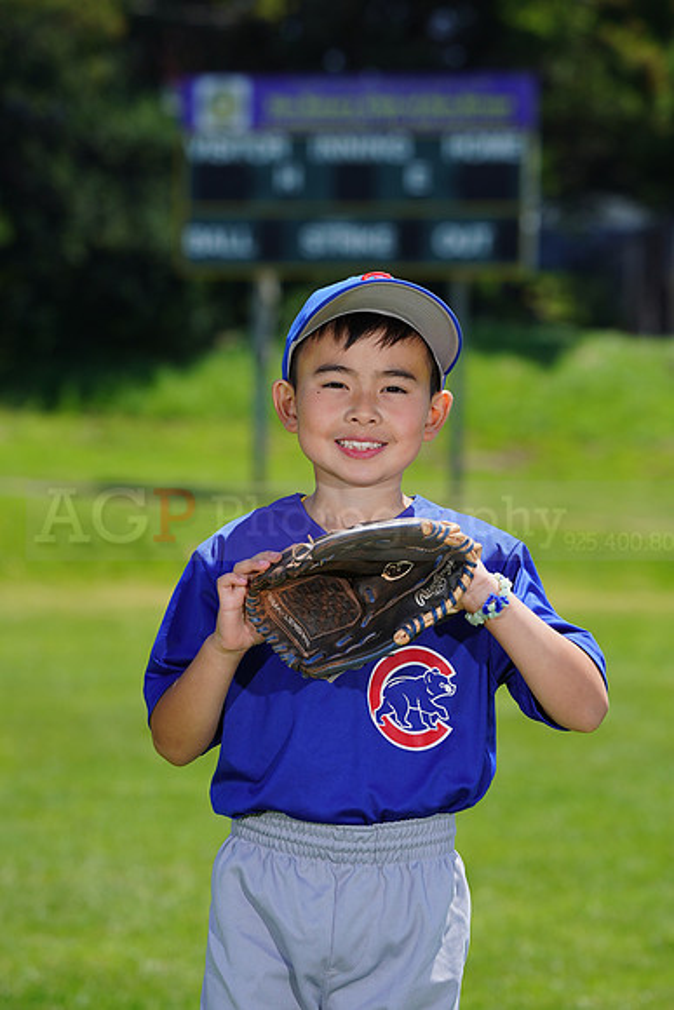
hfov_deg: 6.9
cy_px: 505
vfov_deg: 10.4
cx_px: 337
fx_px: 5557
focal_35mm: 198
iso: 100
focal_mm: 198
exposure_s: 1/250
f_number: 8
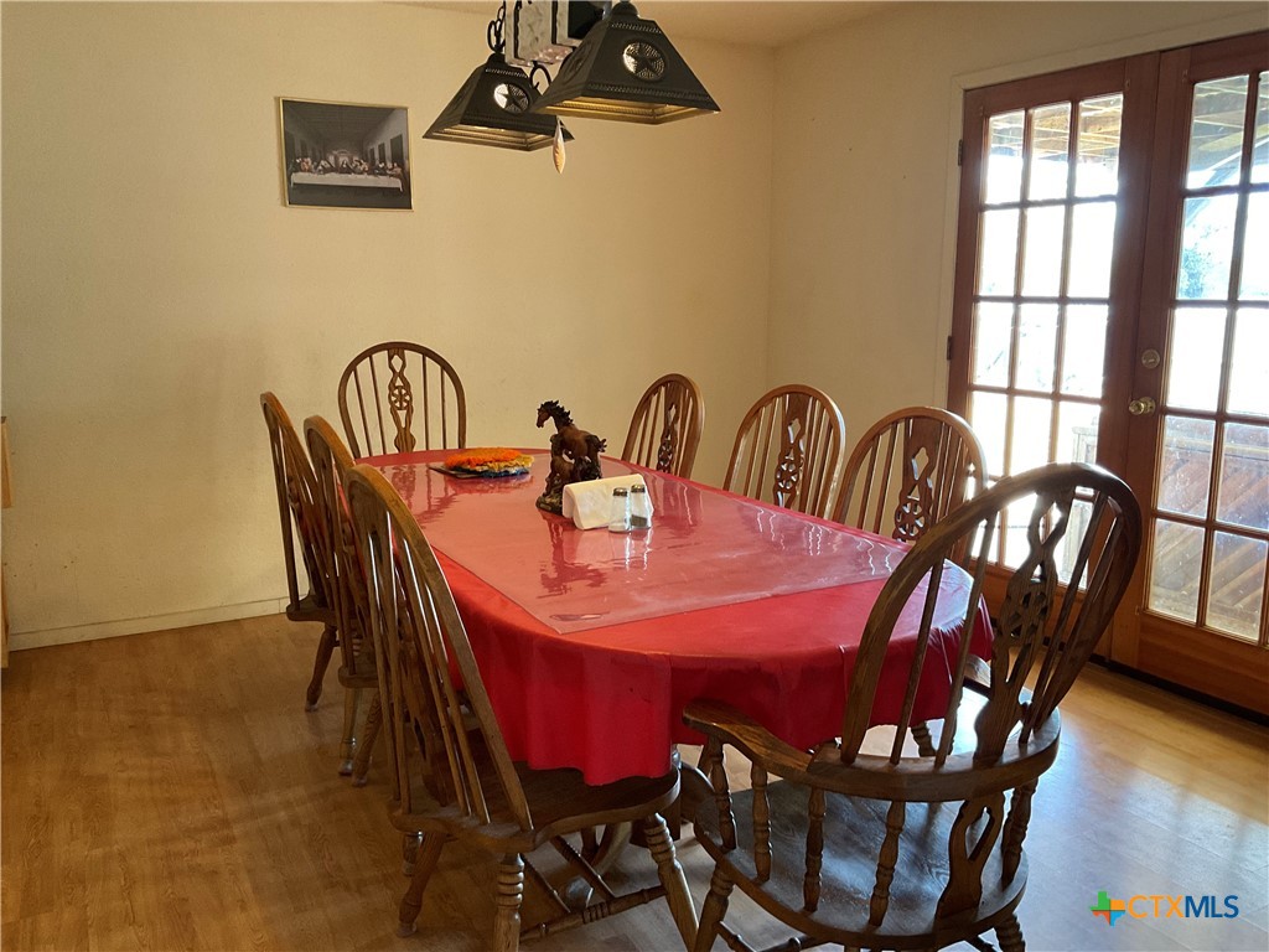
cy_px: 476
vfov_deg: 48.2
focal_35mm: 29
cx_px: 634
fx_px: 1063
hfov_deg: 61.7
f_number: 1.8
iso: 200
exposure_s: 1/60
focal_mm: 3
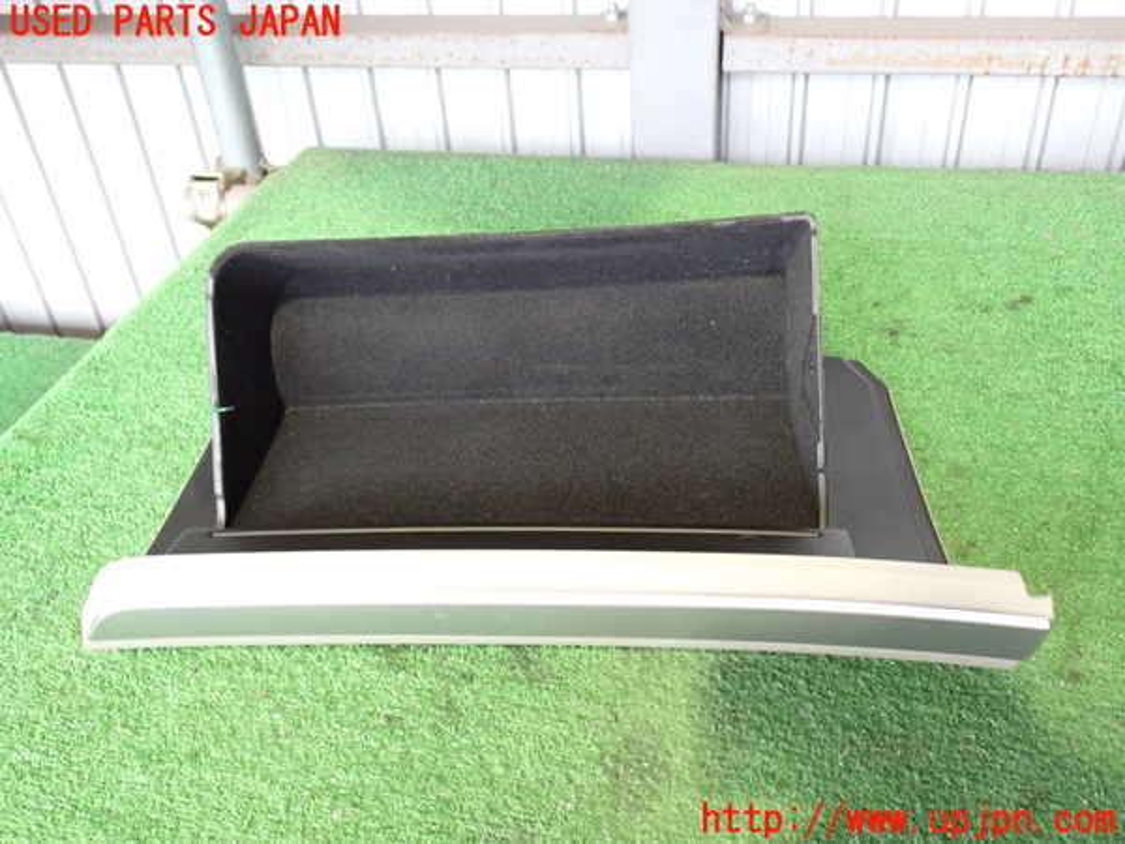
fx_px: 1040
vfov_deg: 44.2
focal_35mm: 32
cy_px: 422
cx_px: 562
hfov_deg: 56.8
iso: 800
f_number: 2.4
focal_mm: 5.79
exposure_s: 1/25
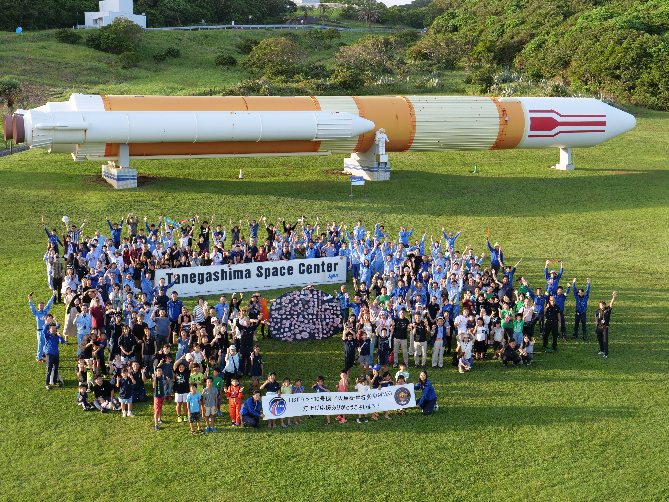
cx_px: 334
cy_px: 251
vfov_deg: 30.3
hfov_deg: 39.7
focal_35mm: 48
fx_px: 928
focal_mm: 24
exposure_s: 1/250
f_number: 5
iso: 200
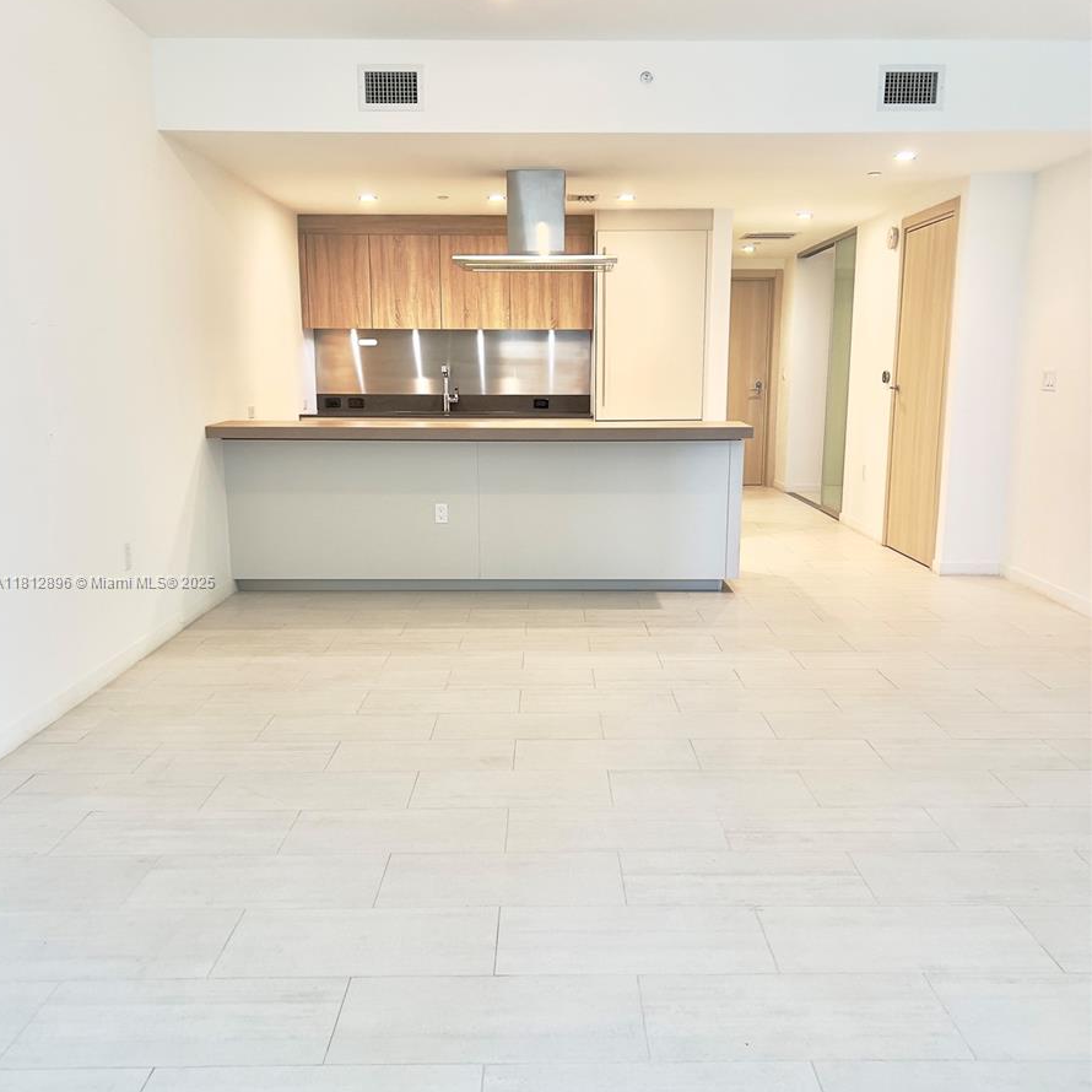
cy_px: 583
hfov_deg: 52.5
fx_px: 1106
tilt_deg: -10.8
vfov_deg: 52.5
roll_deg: +0.7
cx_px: 541
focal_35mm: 31
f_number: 1.5
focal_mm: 5.7
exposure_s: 1/120
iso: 80
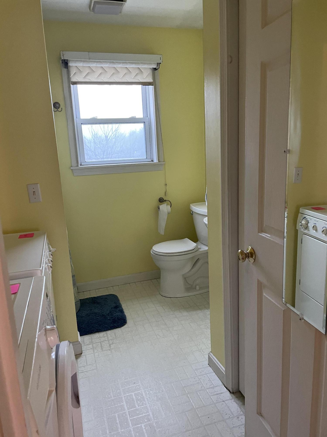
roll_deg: +2.9
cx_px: 164
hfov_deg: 53.1
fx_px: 327
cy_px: 218
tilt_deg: -12.1
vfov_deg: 67.3
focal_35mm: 26
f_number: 1.6
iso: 400
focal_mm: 4.2
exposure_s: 1/40
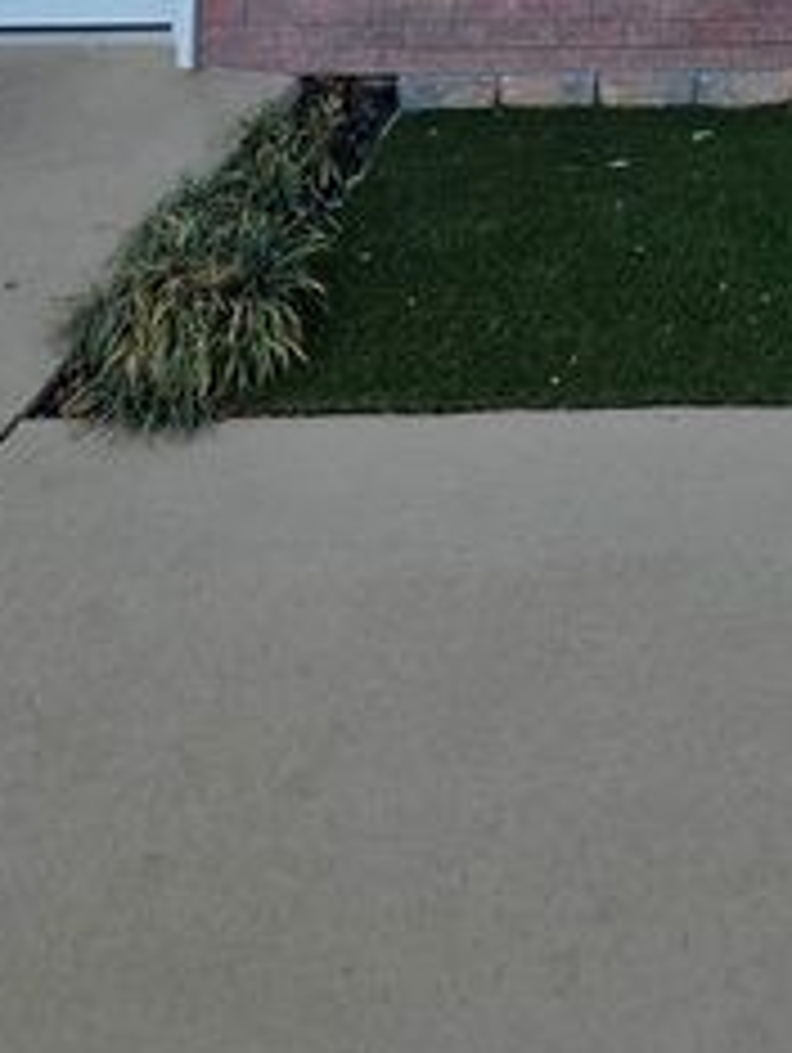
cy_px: -376
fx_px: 1127
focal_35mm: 37
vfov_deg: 33.3
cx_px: 734
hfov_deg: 36.0
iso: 64
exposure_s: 1/2000
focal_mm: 2.2
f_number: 1.9
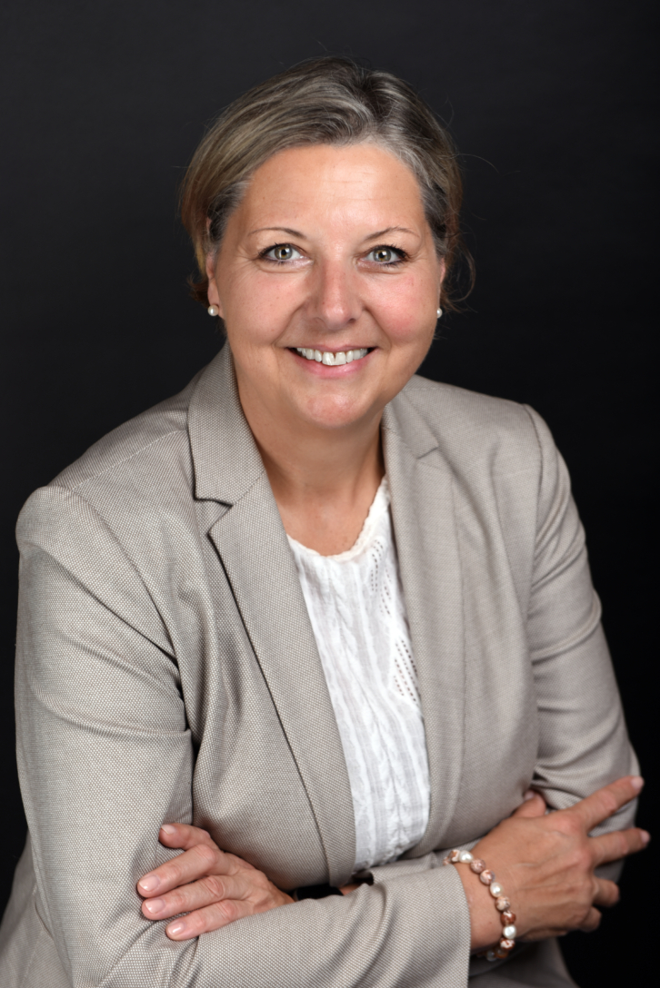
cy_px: 494
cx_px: 330
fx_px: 1924
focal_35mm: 70
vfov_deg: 28.8
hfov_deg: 19.5
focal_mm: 70
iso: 100
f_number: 6.3
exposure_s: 1/200
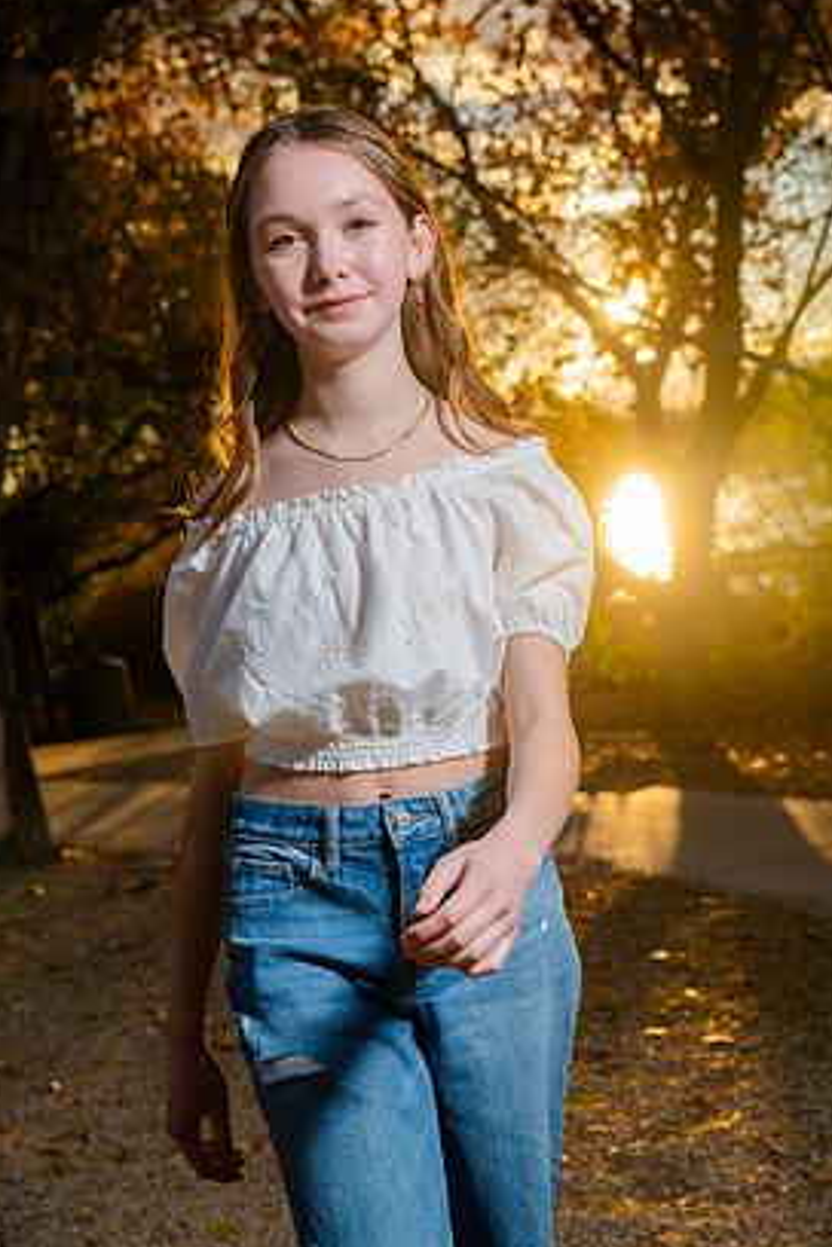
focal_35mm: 53
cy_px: 648
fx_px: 1837
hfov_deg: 25.5
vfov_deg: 37.5
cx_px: 385
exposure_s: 1/200
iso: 100
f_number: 5.6
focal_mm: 48
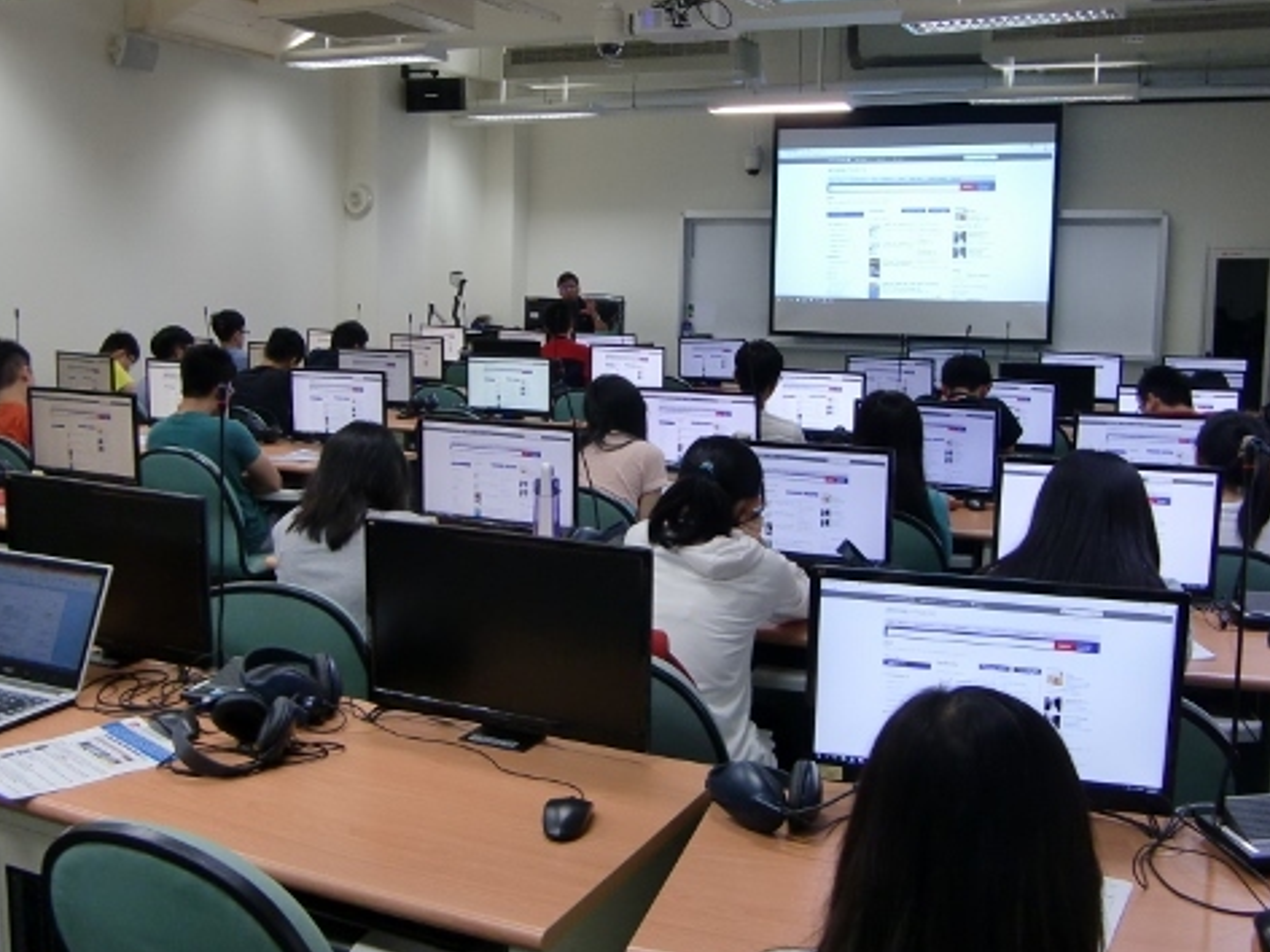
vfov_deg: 37.7
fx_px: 1394
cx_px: 619
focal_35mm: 38
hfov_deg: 49.0
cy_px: 471
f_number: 2.6
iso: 125
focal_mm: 4.9
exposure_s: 1/60
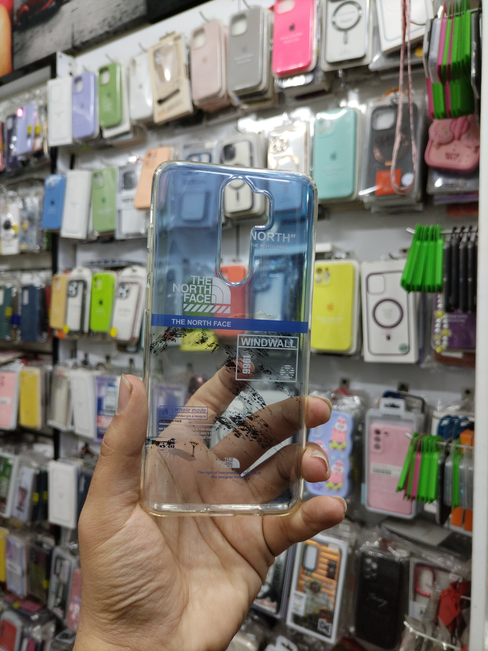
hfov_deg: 53.1
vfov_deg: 67.3
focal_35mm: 26
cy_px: 326
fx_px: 489
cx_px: 244
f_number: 1.8
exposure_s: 1/50
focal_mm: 4.7
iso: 160
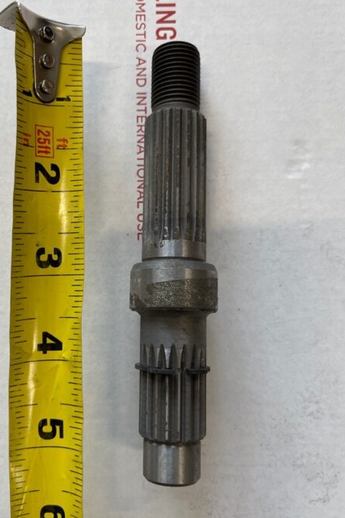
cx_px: 122
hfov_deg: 40.7
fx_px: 460
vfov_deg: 58.7
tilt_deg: -85.6
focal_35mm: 32
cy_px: 263
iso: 80
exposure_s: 1/121
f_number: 1.6
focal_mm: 5.1
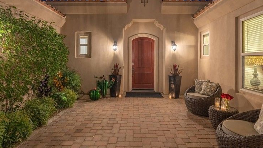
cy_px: 61
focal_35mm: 22
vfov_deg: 51.2
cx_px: 130
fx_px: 153
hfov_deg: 81.2
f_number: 2.8
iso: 100
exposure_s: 1/50
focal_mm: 15
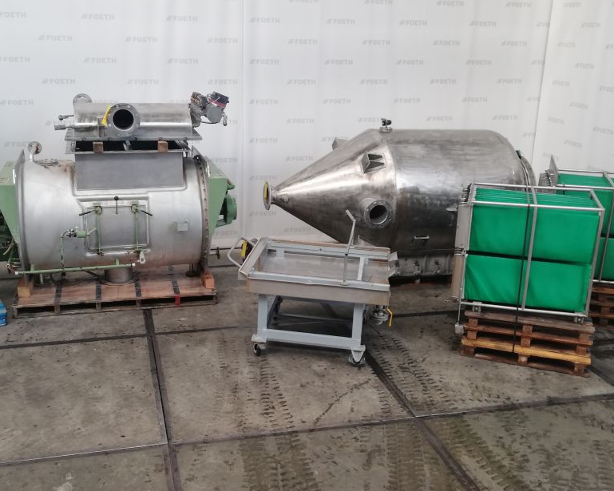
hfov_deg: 46.7
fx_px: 709
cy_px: 247
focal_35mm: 39
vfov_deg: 38.2
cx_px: 263
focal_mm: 3.81
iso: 64
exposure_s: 1/120
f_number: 2.2
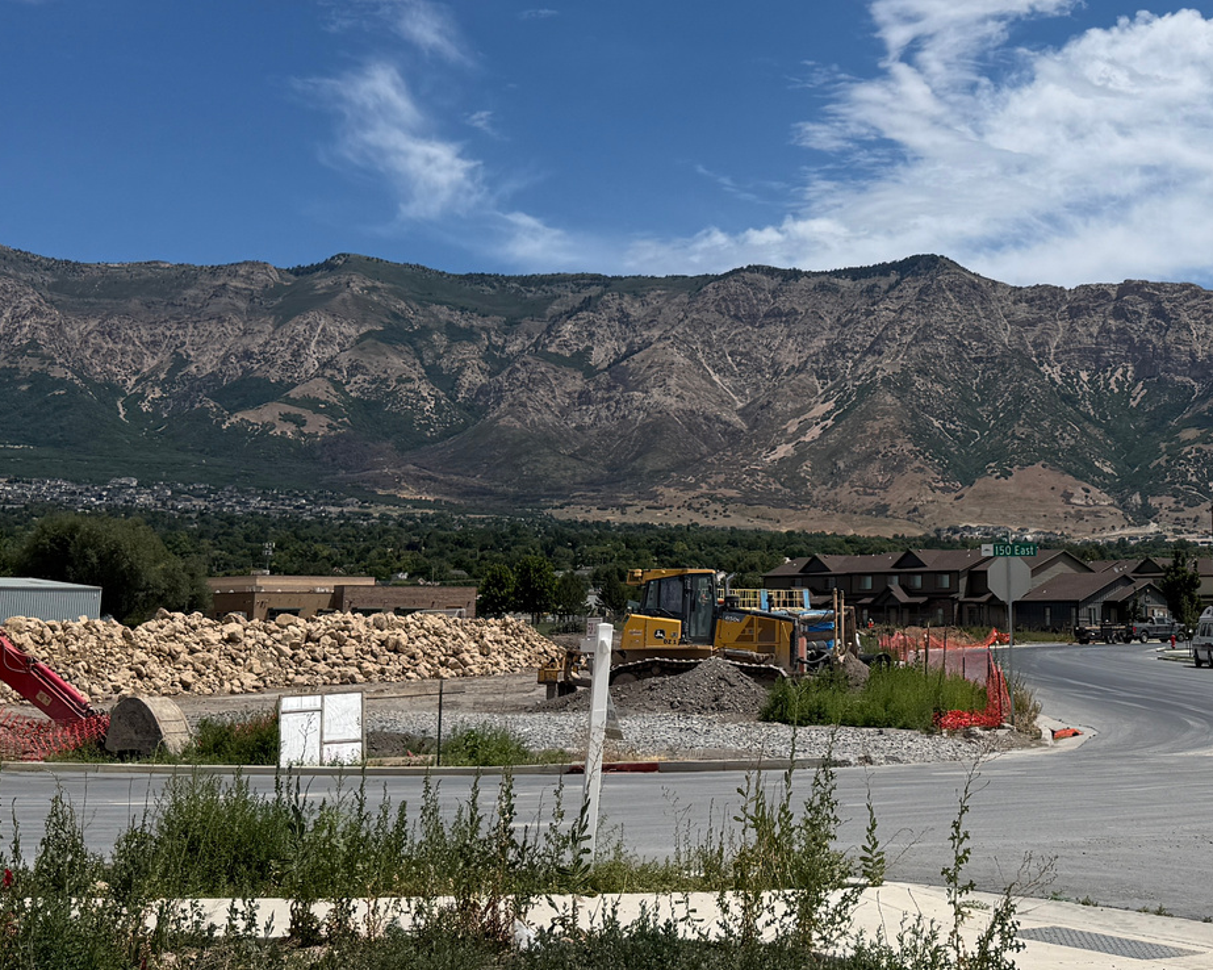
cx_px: 863
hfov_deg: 35.4
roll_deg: +0.1
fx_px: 1866
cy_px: 231
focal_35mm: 52
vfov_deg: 28.7
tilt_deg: +13.2
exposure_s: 1/9091
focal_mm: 6.76
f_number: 1.78
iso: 80
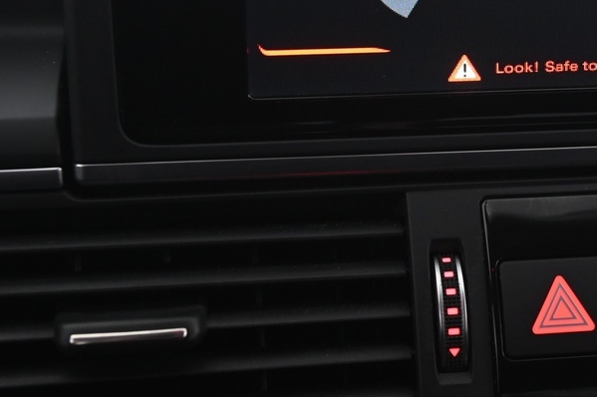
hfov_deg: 19.6
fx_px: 1706
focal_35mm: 103
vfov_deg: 13.3
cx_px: 478
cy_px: 165
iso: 2000
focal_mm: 38
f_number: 4
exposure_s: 1/25
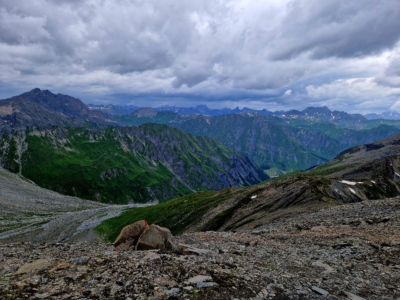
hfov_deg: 73.9
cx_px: 200
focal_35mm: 23
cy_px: 150
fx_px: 266
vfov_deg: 58.9
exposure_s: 1/1000
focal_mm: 5.4
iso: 50
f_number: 1.8
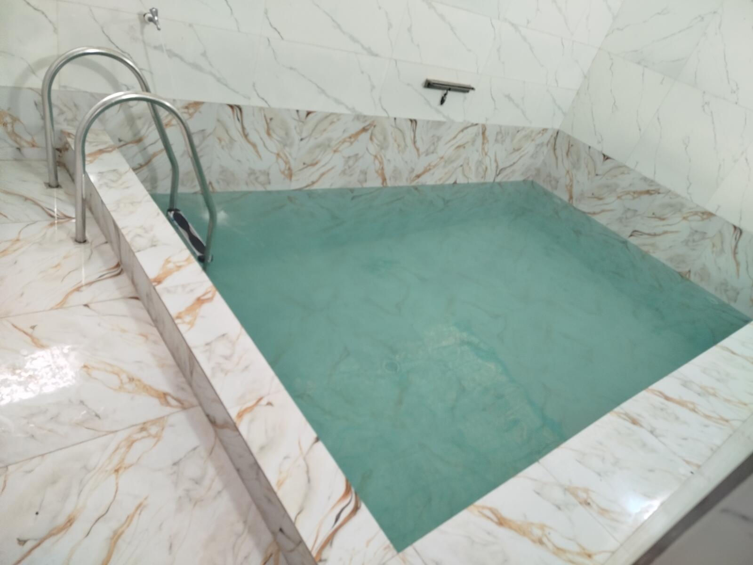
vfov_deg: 56.8
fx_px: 522
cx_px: 376
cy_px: 282
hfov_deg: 71.6
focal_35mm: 24
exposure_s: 1/33
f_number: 1.7
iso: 400
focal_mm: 5.31
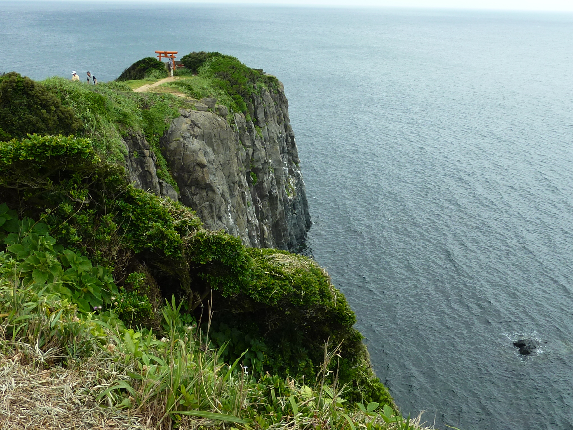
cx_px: 286
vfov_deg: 39.7
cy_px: 215
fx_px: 596
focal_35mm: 36
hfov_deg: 51.4
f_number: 4
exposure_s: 1/400
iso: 80
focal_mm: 4.1
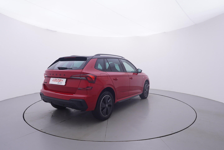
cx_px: 112
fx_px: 140
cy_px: 75
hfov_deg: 77.3
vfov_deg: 56.2
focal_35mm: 22
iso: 200
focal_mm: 15
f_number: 5
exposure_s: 1/80
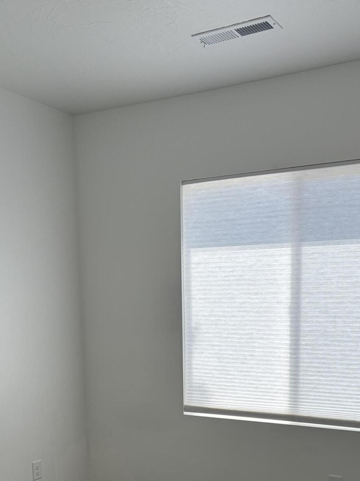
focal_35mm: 44
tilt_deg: -9.3
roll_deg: +0.9
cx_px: 208
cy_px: 402
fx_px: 610
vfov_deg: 40.7
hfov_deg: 32.8
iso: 50
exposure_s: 1/724
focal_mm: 5.96
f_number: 1.6
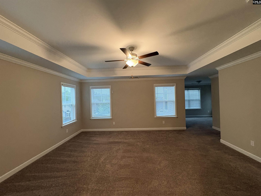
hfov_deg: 102.1
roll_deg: +2.7
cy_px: 98
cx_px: 130
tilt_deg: +2.0
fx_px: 106
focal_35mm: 14
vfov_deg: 85.7
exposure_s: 1/60
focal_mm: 2.22
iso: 400
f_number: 2.2
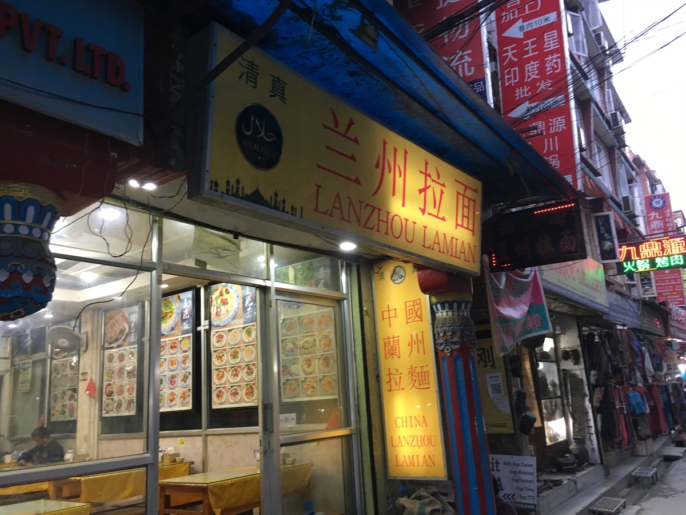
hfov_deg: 61.7
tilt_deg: +13.2
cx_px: 343
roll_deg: +4.9
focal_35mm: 29
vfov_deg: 48.2
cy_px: 258
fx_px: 575
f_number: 2.2
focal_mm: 4.15
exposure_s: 1/33
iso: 125
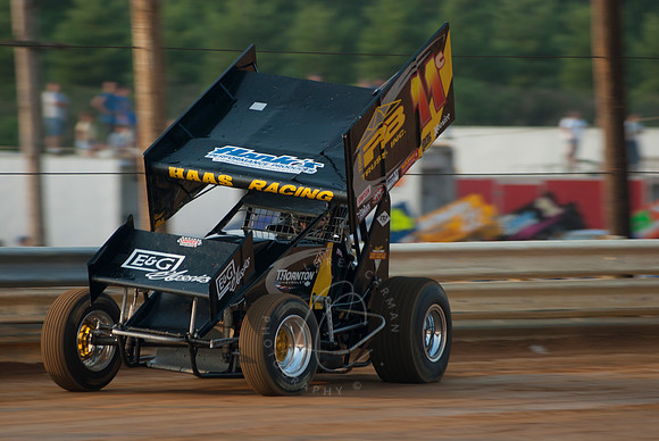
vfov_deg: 4.6
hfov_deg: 6.9
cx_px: 330
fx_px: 5497
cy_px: 220
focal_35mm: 300
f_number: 3.5
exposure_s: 1/400
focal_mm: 200
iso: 100
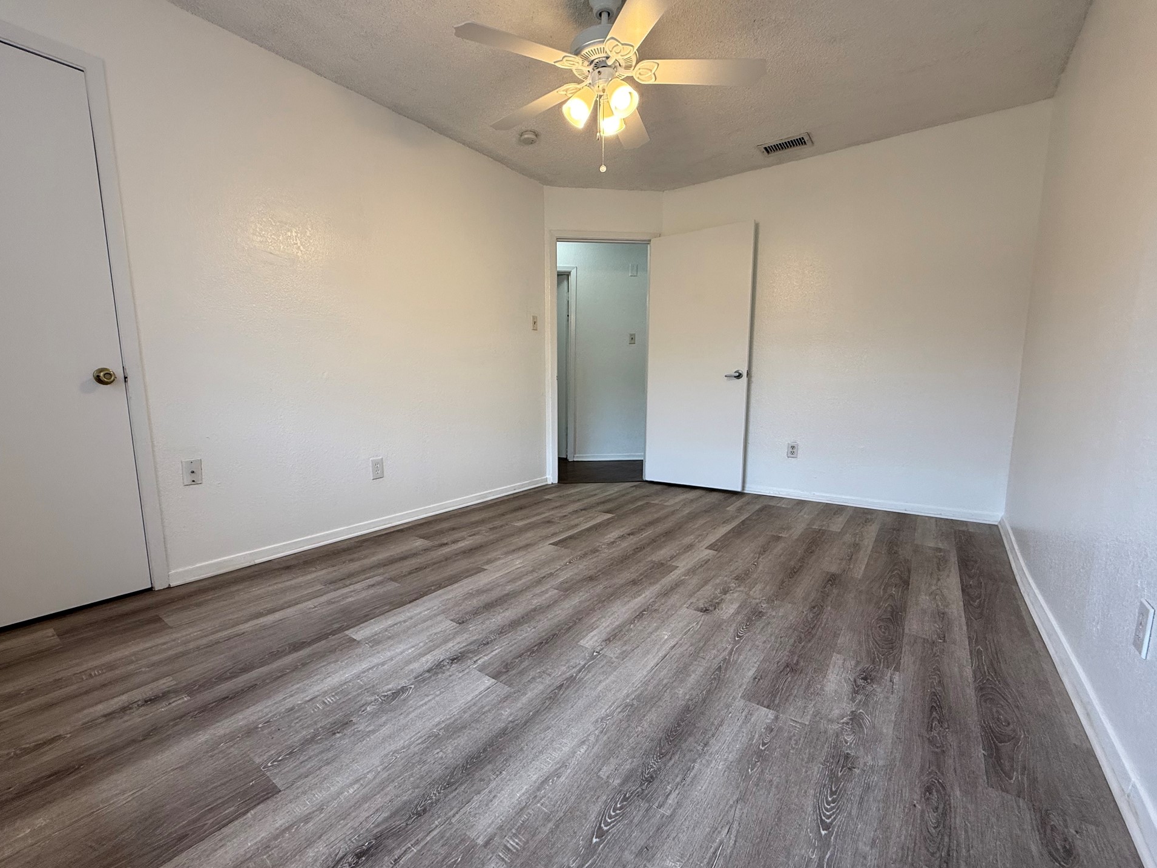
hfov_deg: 98.1
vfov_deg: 81.7
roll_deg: +0.1
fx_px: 501
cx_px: 548
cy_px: 454
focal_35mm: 15
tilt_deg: -7.9
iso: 125
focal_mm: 2.22
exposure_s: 1/120
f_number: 2.2
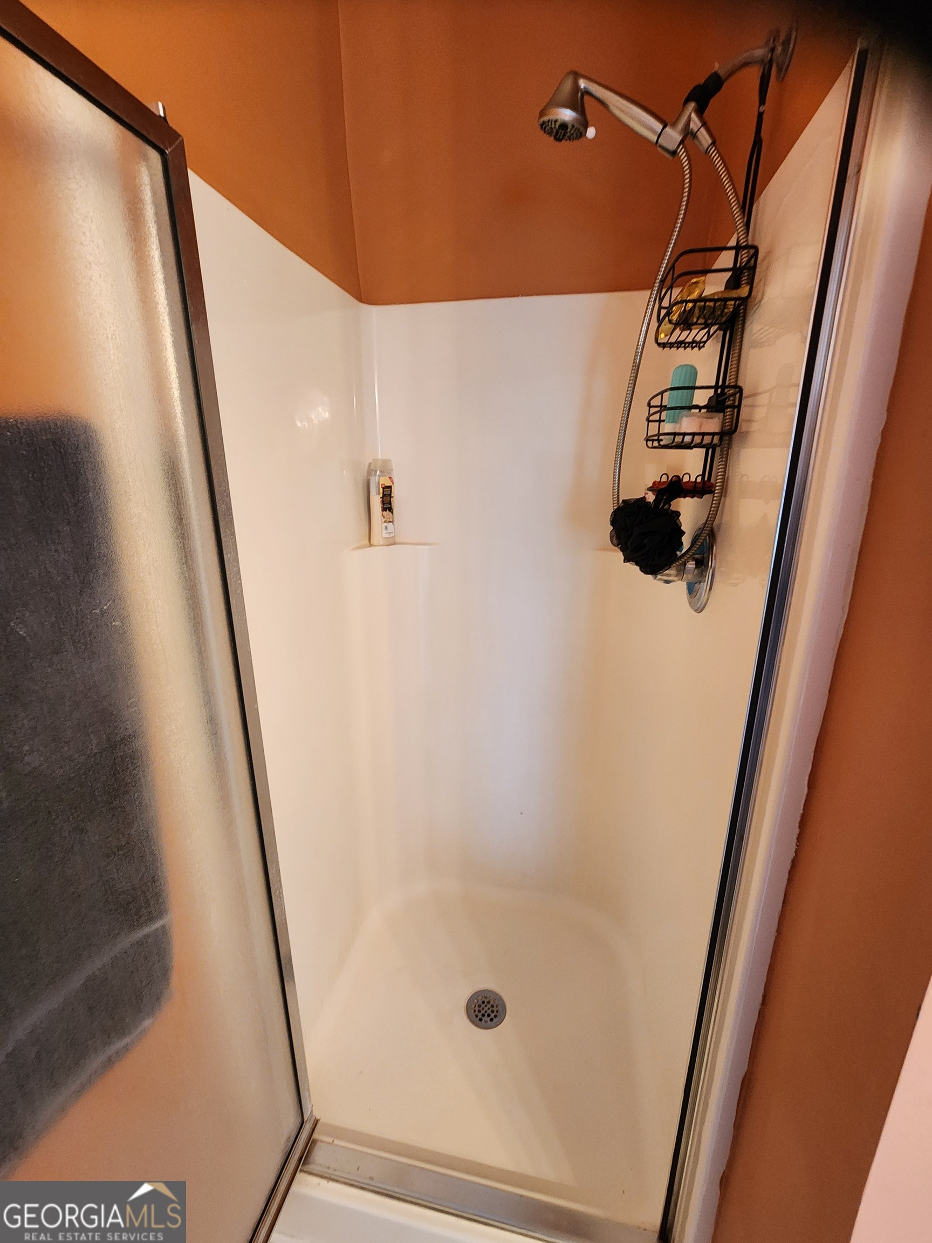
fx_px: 467
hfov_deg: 89.9
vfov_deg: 106.2
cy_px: 622
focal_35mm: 13
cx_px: 466
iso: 320
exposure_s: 1/30
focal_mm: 2.2
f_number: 2.2
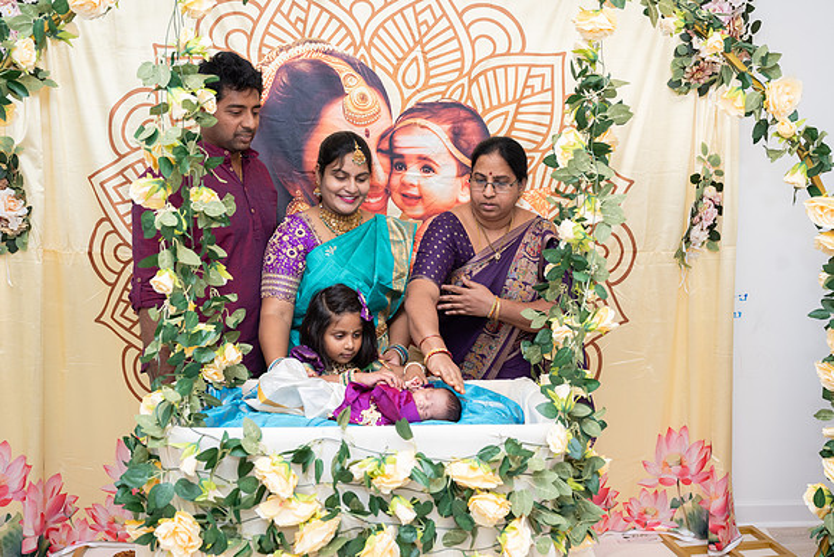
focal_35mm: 33
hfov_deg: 57.2
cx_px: 417
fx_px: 765
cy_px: 278
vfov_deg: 40.0
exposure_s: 1/200
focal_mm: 33
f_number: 4
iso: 500
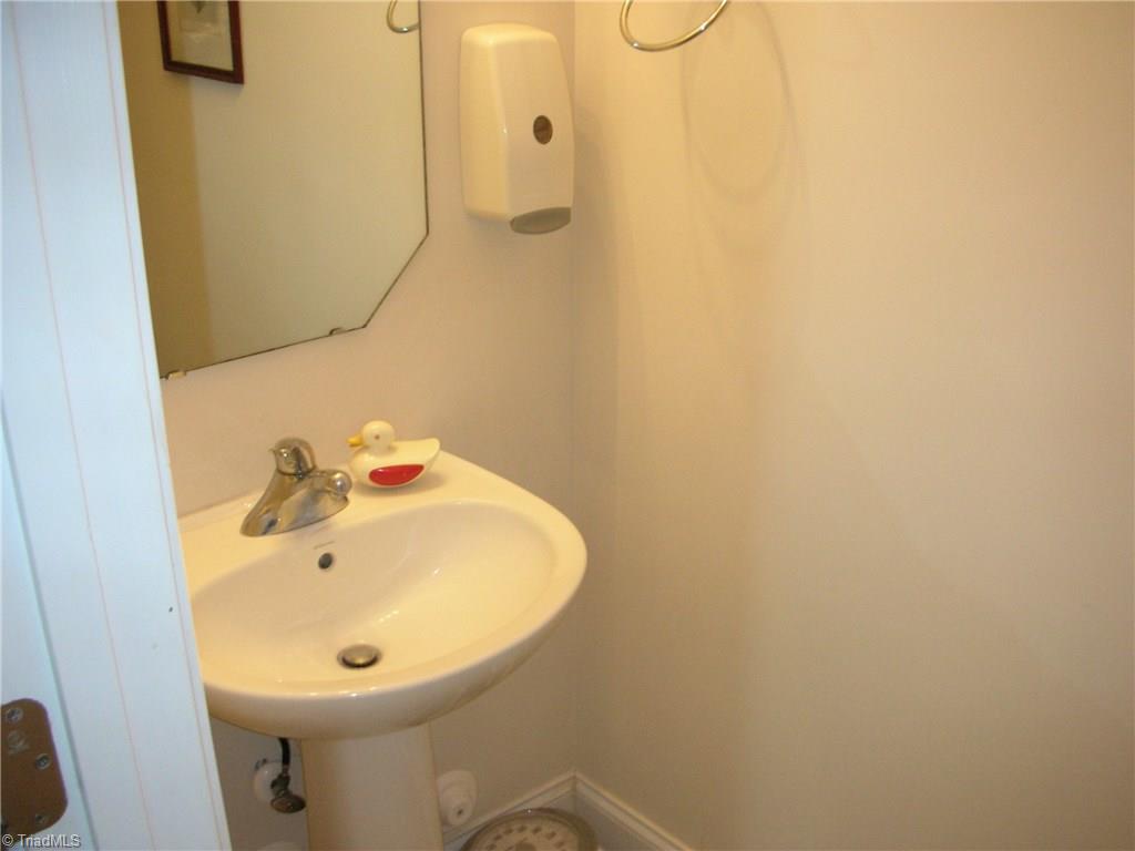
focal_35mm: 35
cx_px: 568
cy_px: 426
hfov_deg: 52.6
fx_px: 1148
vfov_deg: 40.7
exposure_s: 1/26.6
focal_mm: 5.8
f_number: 3
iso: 200
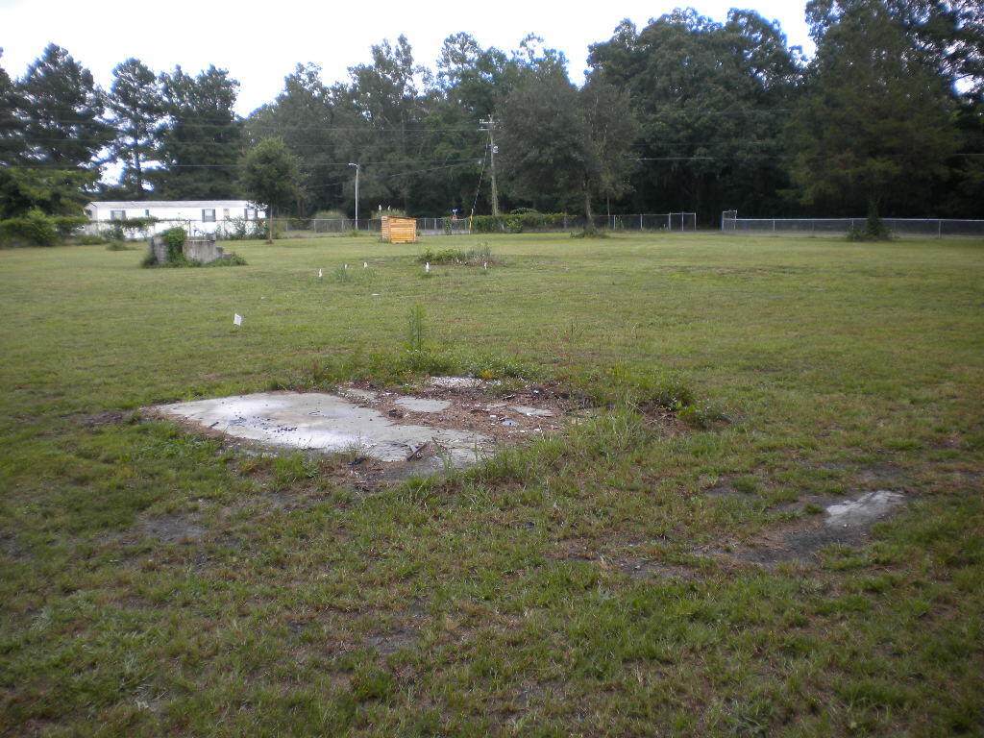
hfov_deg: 52.6
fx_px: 995
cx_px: 492
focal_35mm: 35
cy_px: 369
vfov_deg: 40.7
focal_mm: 6.3
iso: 80
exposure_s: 1/142
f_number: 4.6
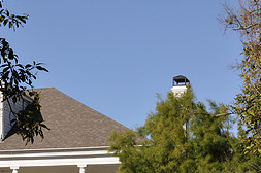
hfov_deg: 11.9
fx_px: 1245
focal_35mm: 172
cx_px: 44
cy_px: 188
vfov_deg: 7.9
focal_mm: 50
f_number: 13
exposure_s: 1/160
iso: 200
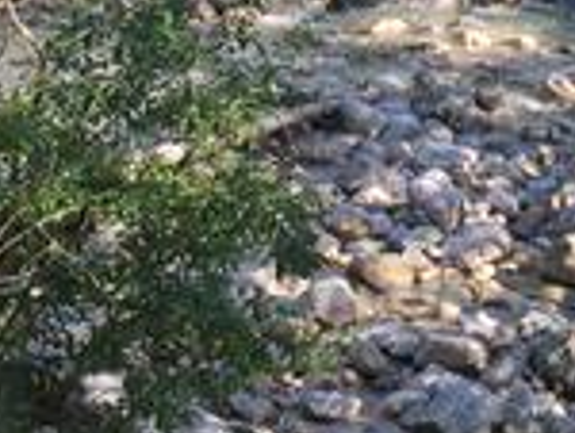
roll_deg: +0.0
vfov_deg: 10.6
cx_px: 351
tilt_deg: +0.3
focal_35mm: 131
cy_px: -351
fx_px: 2180
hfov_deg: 15.0
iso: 32
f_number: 2.2
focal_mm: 4.15
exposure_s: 1/257
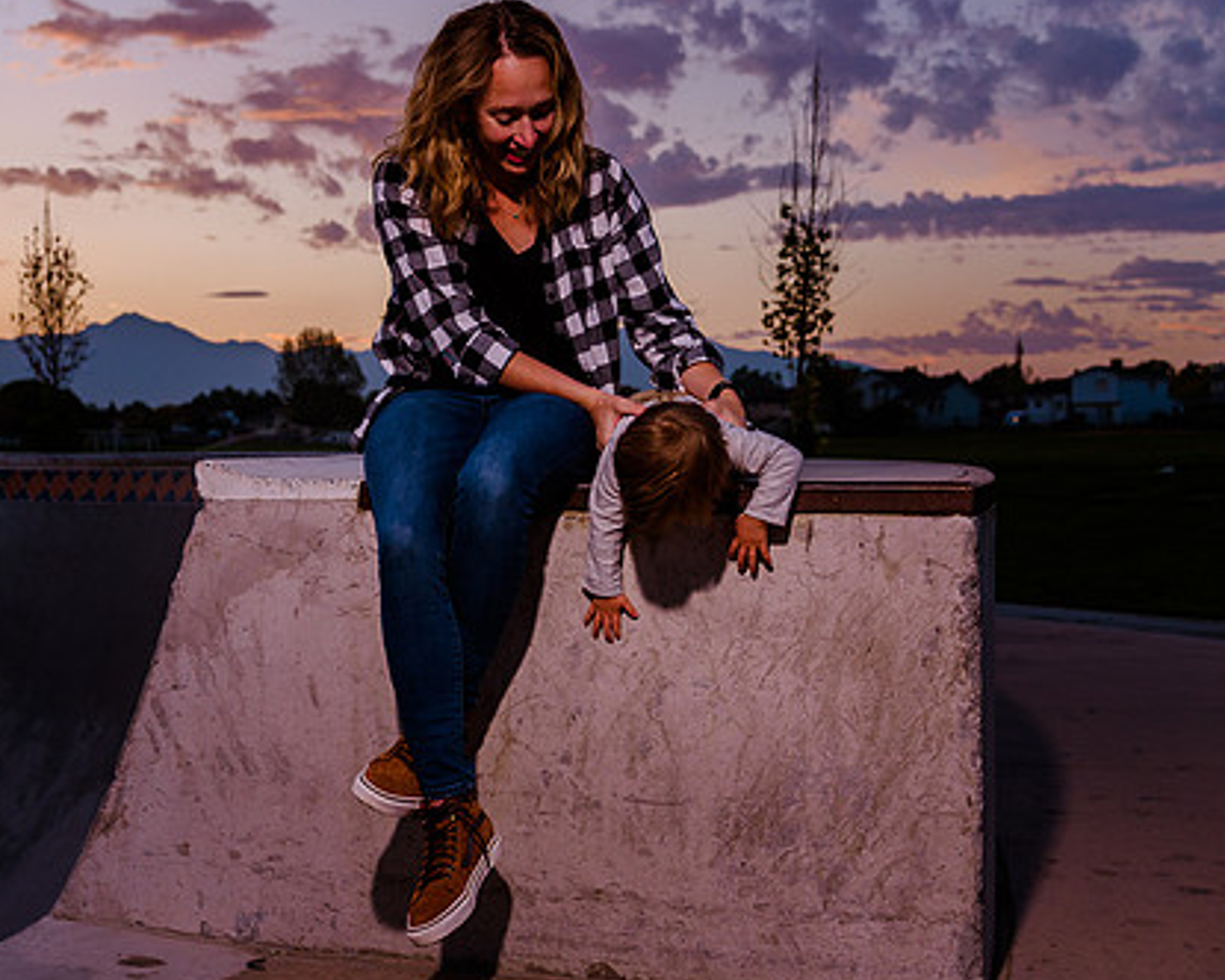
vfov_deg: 30.3
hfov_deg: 37.2
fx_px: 1813
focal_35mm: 50
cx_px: 514
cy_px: 490
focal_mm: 34
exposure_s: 1/320
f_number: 5
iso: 400
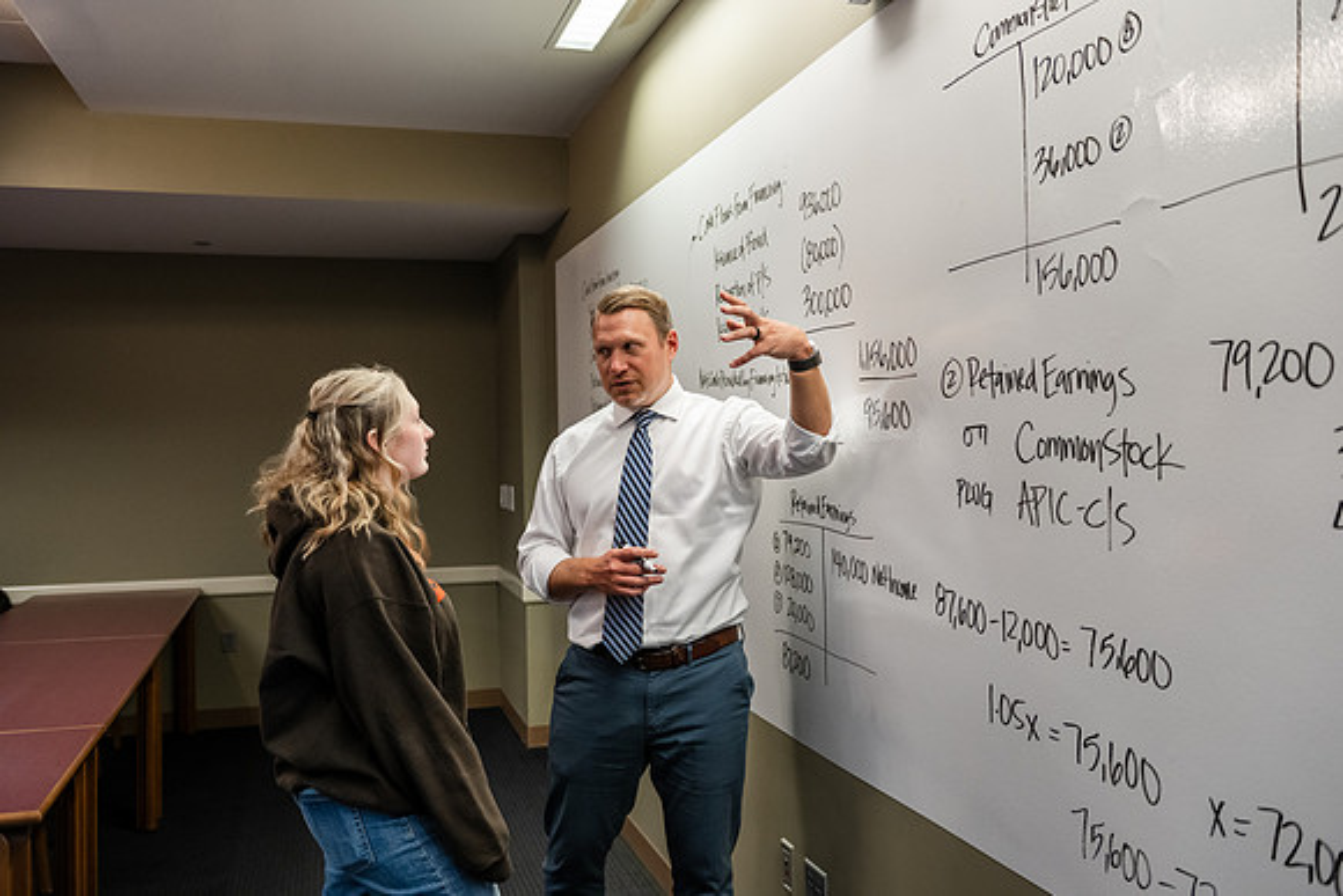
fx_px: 1194
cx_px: 672
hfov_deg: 58.7
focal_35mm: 32
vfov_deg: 41.1
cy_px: 448
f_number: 4
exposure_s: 1/200
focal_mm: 32
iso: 1600
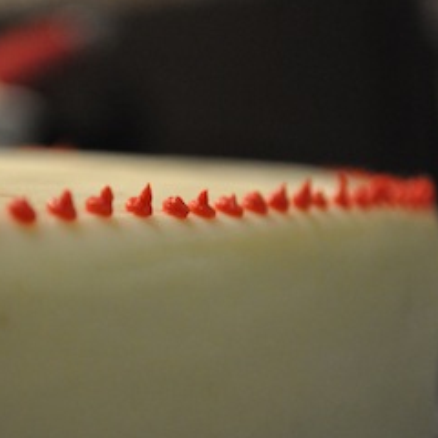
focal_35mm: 101
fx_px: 1446
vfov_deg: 17.2
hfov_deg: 17.2
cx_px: 122
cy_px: 211
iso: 3200
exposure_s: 1/80
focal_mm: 44
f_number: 5.3
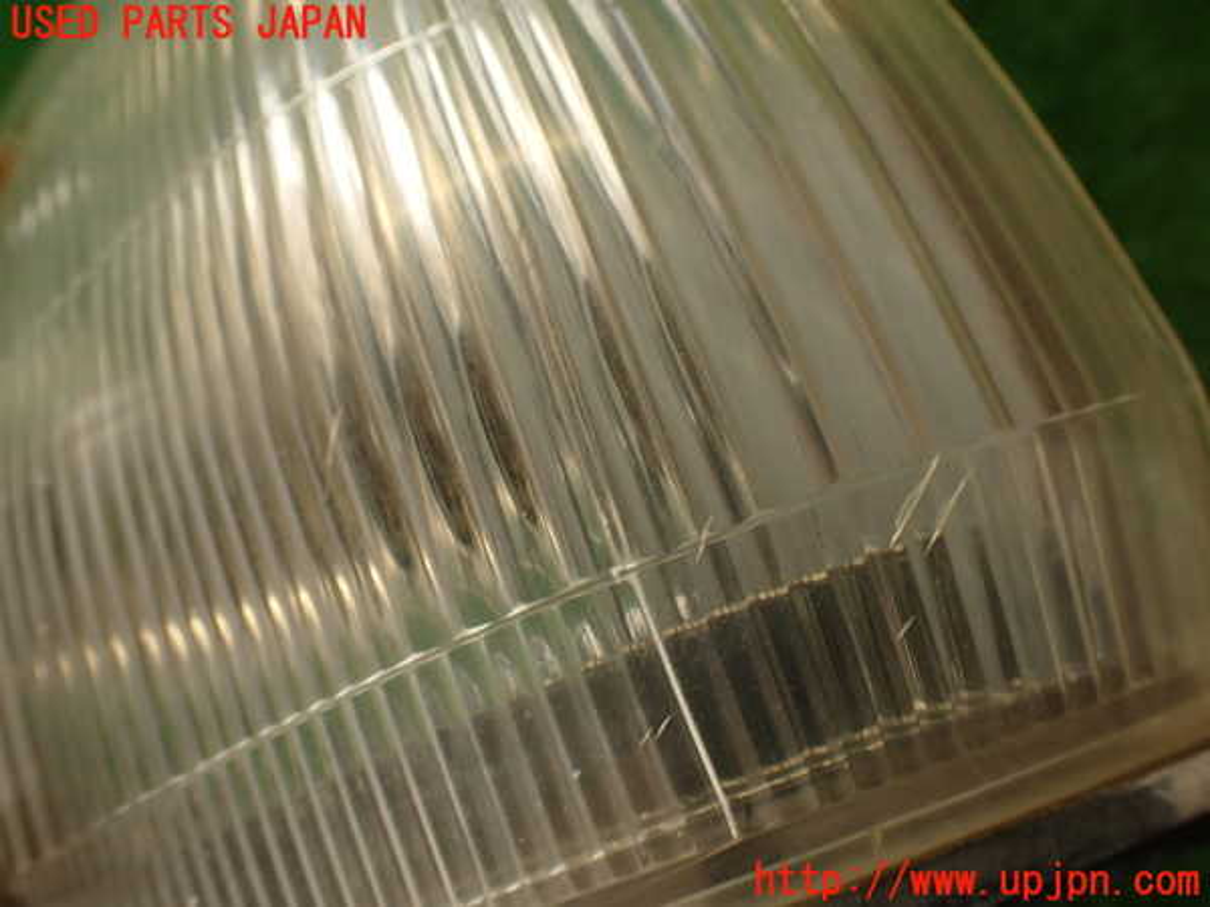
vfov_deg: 44.2
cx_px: 605
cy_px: 454
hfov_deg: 56.8
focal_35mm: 32
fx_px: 1119
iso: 100
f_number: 3.2
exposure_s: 1/80
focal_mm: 5.79
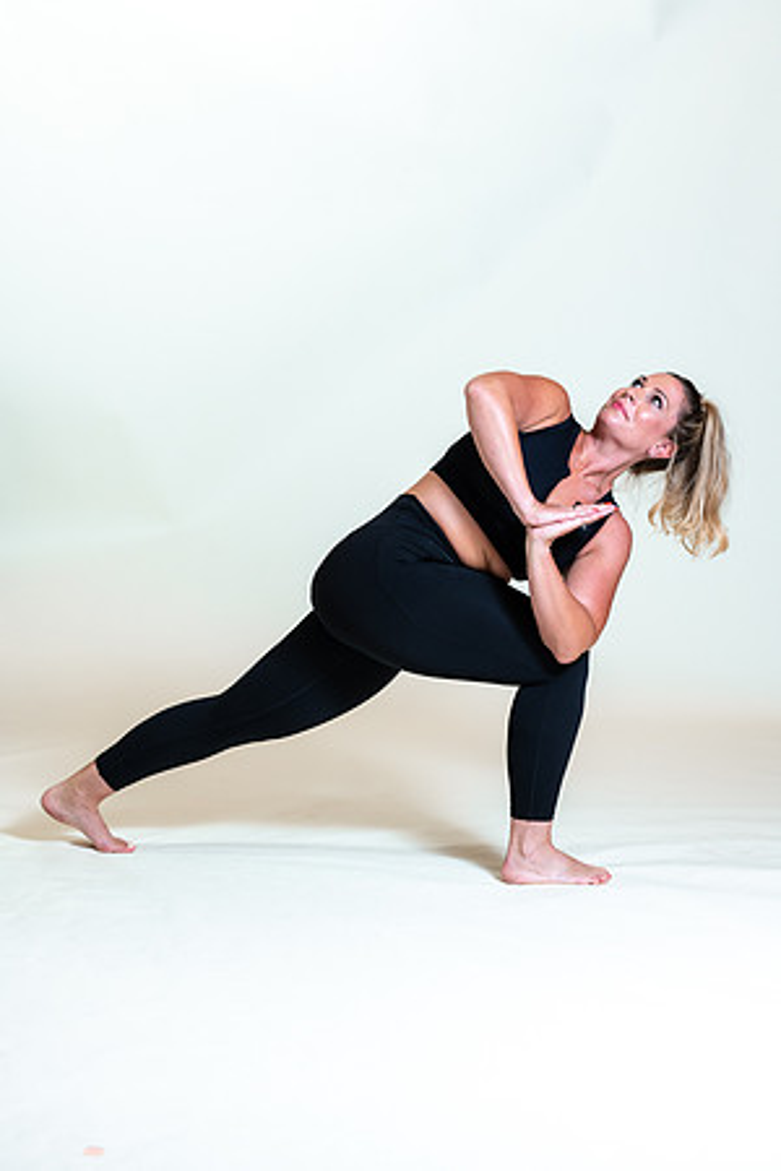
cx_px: 390
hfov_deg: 16.1
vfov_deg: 23.9
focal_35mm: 85
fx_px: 2766
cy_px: 586
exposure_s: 1/160
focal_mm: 85
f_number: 4
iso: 320
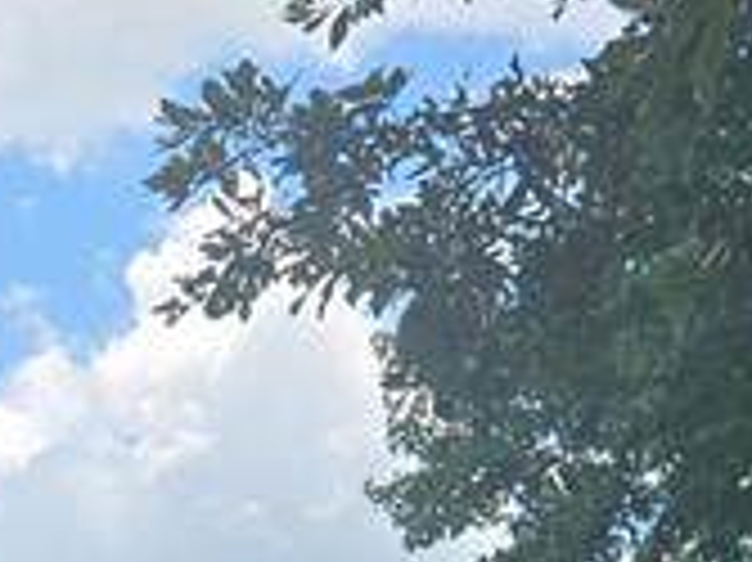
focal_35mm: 141
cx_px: -716
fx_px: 3061
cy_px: 1142
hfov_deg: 12.5
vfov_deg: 9.7
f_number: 1.8
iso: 25
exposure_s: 1/1453
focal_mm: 5.4
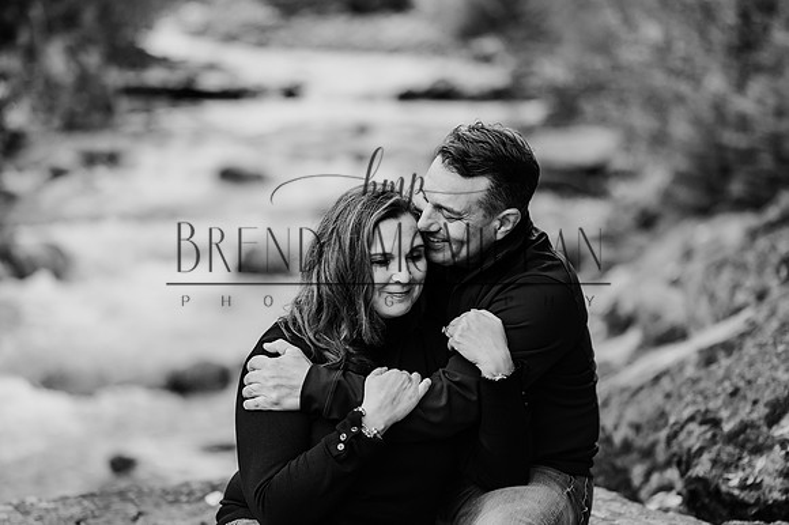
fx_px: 1862
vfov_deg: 16.1
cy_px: 262
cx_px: 394
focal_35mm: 85
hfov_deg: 23.9
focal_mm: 85
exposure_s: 1/800
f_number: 1.8
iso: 500
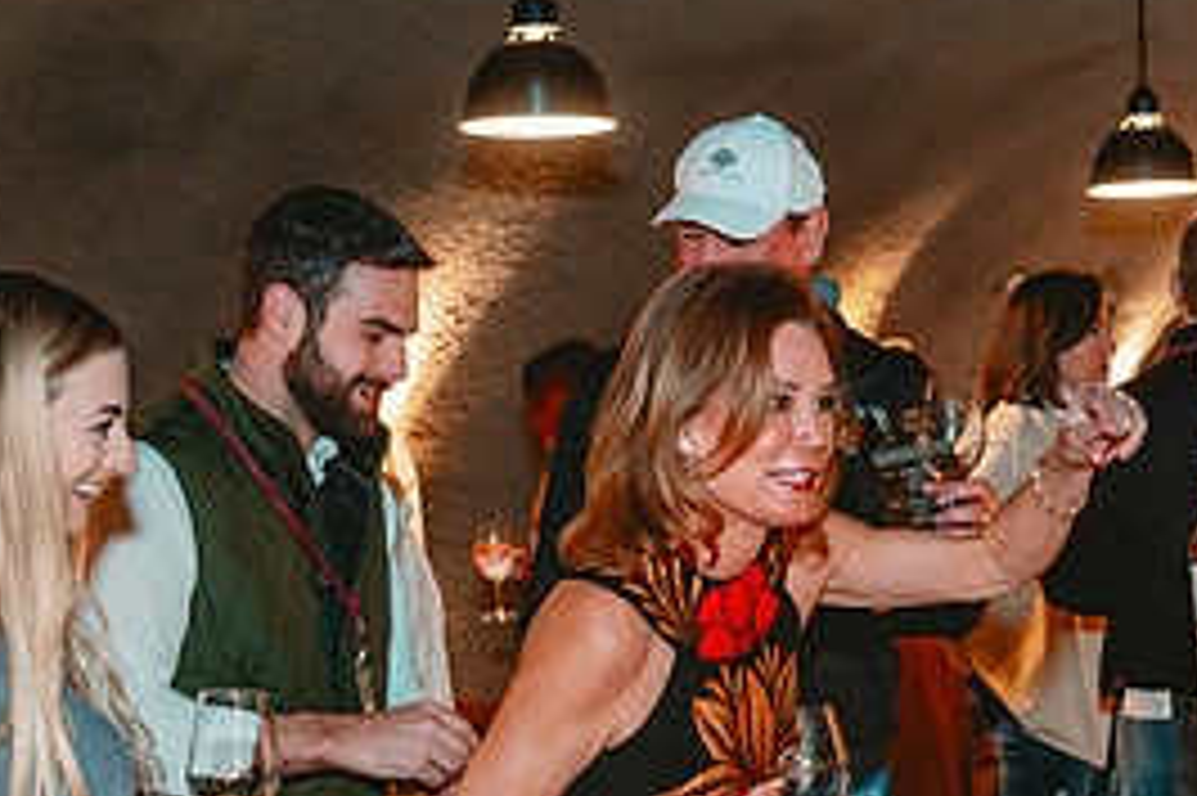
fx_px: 2758
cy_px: 657
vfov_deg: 16.3
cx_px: 765
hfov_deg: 24.4
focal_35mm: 83
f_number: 4
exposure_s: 1/60
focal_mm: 38
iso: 3200
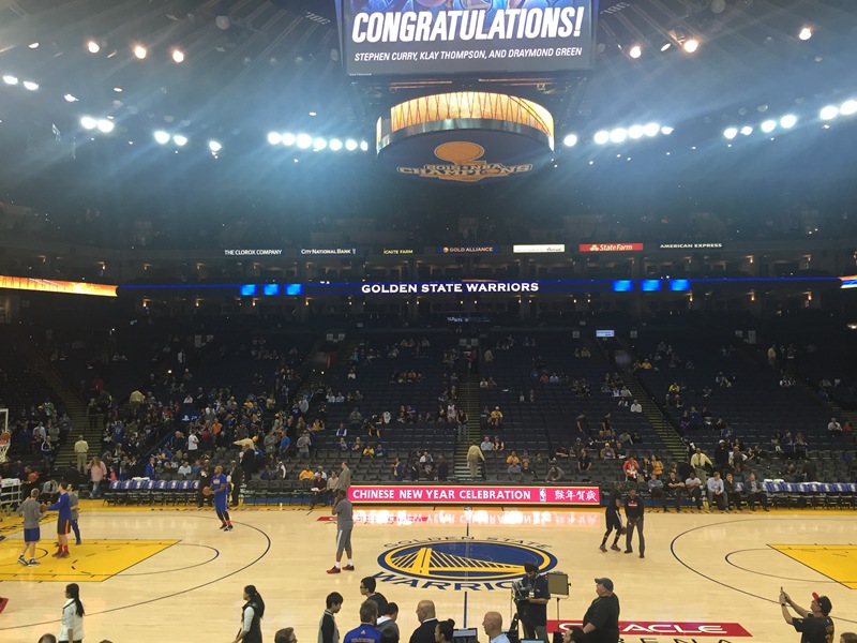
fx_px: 718
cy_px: 322
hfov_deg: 61.7
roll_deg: -1.0
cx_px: 428
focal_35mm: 29
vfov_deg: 48.2
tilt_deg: +5.2
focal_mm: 4.15
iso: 32
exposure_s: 1/30
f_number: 2.2
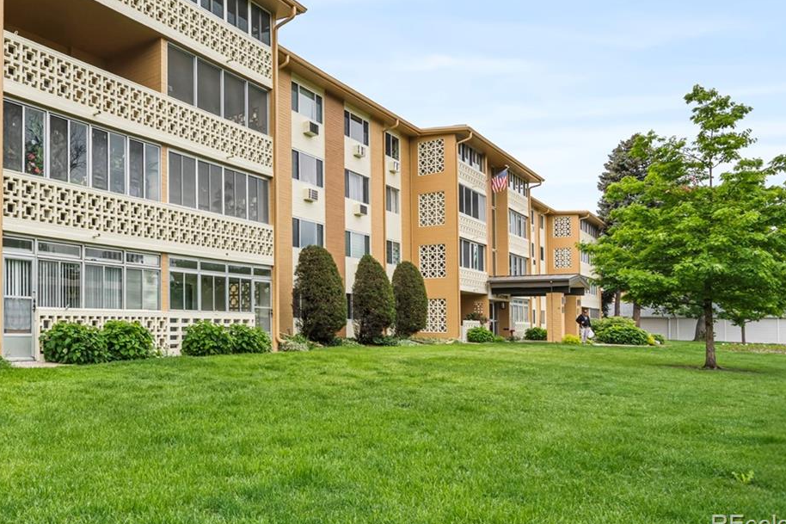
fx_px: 630
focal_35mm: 29
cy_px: 83
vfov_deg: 42.5
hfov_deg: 59.1
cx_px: 163
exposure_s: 1/250
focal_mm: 16.5
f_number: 8
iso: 500
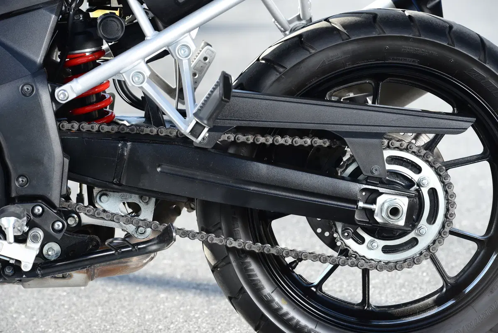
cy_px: 166
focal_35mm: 155
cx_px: 249
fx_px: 2145
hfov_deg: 13.2
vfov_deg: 8.9
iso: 200
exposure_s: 1/200
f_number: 7.1
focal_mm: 155
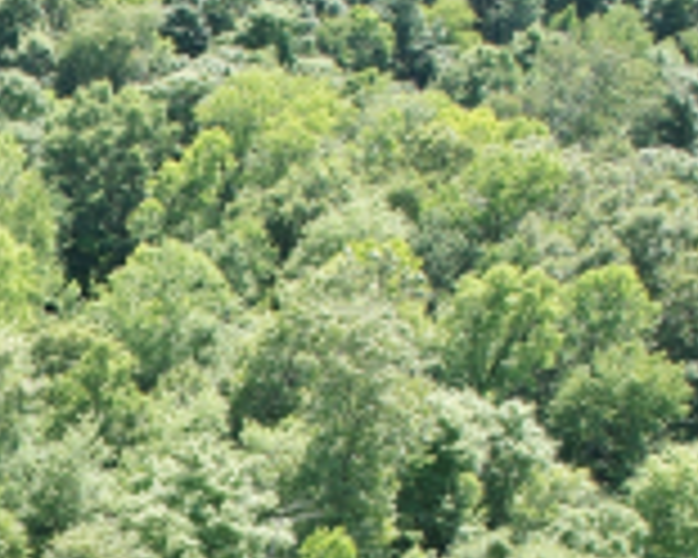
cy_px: 940
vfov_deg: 14.0
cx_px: -608
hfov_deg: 15.9
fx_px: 2066
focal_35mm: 100
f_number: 2.8
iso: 130
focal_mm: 8.38
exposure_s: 1/500
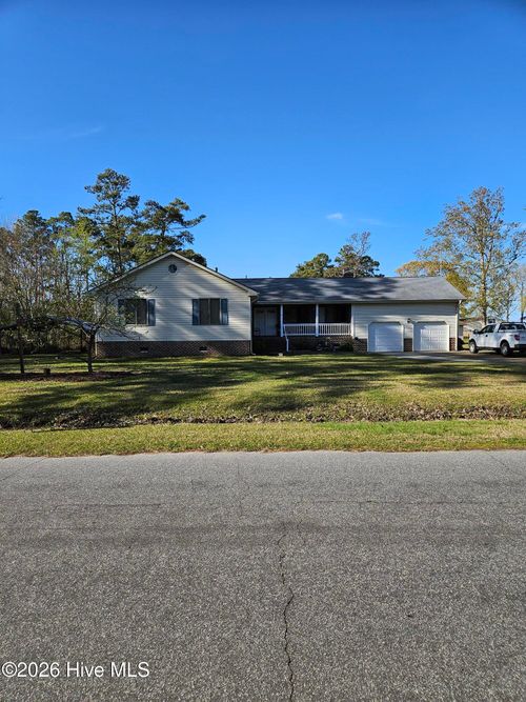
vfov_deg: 73.9
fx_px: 466
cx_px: 263
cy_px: 351
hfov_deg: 58.9
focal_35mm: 23
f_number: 1.8
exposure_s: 1/1387
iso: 25
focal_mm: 5.4
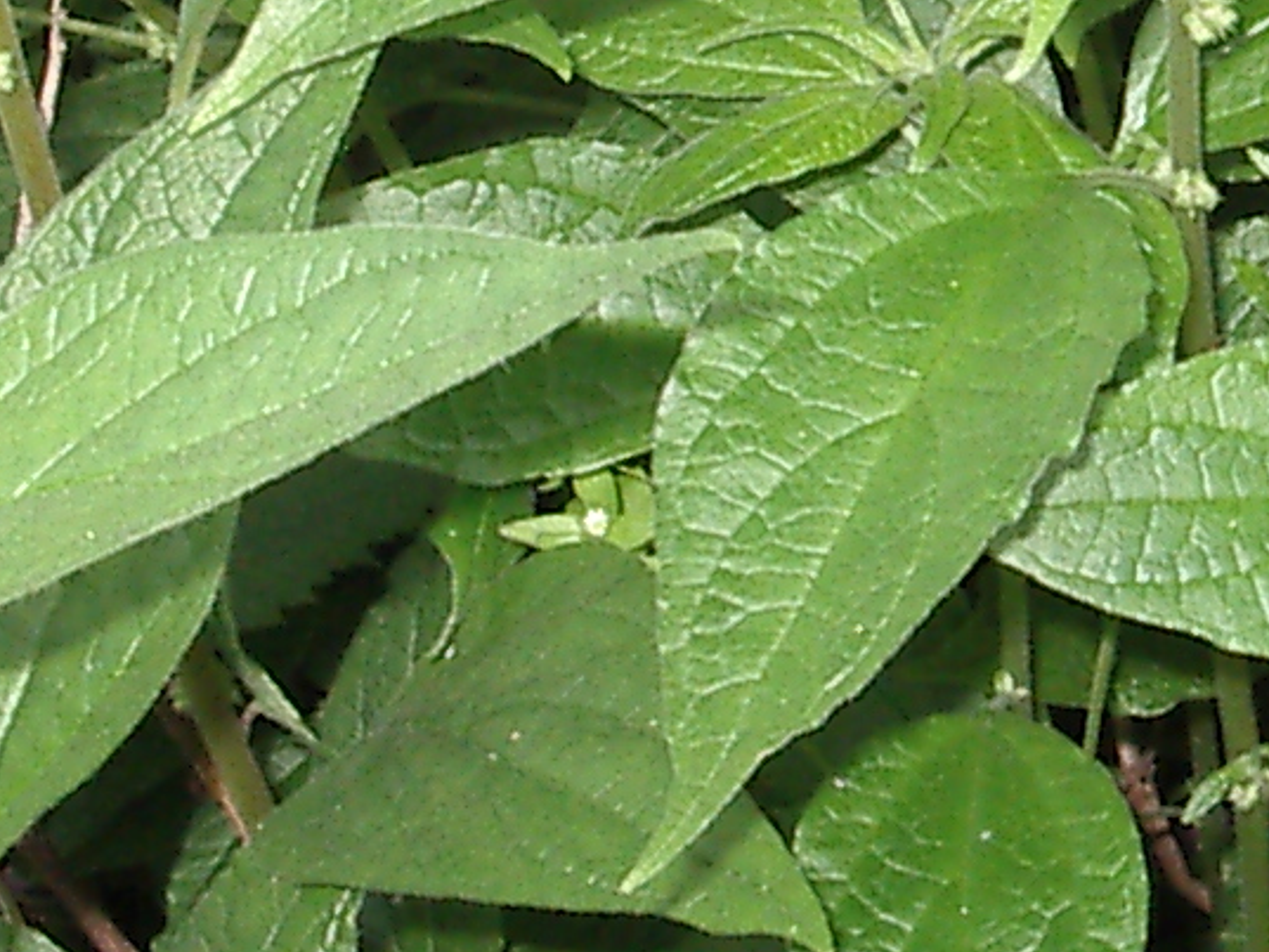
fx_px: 5317
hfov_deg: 13.2
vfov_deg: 10.1
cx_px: 1555
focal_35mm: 145
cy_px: -59
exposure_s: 1/60
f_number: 4.8
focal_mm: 5.8
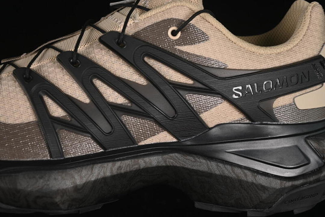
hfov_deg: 27.0
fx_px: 677
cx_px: 162
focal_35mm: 75
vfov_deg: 18.2
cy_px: 108
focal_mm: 50
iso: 160
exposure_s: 1/60
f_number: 6.3
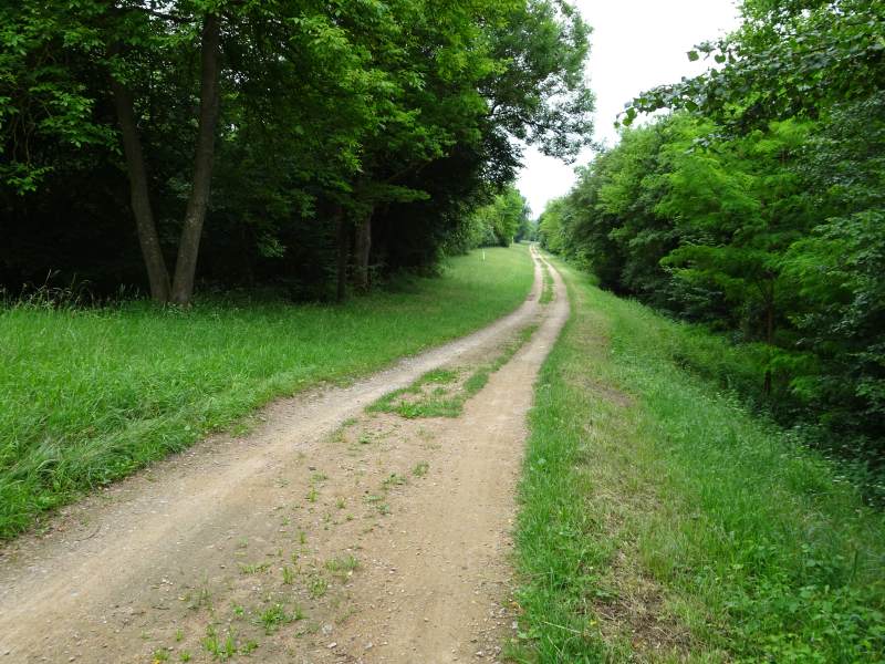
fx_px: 793
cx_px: 442
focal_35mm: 31
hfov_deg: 58.4
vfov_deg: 45.4
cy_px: 332
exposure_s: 1/160
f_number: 4
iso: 80
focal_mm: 5.26
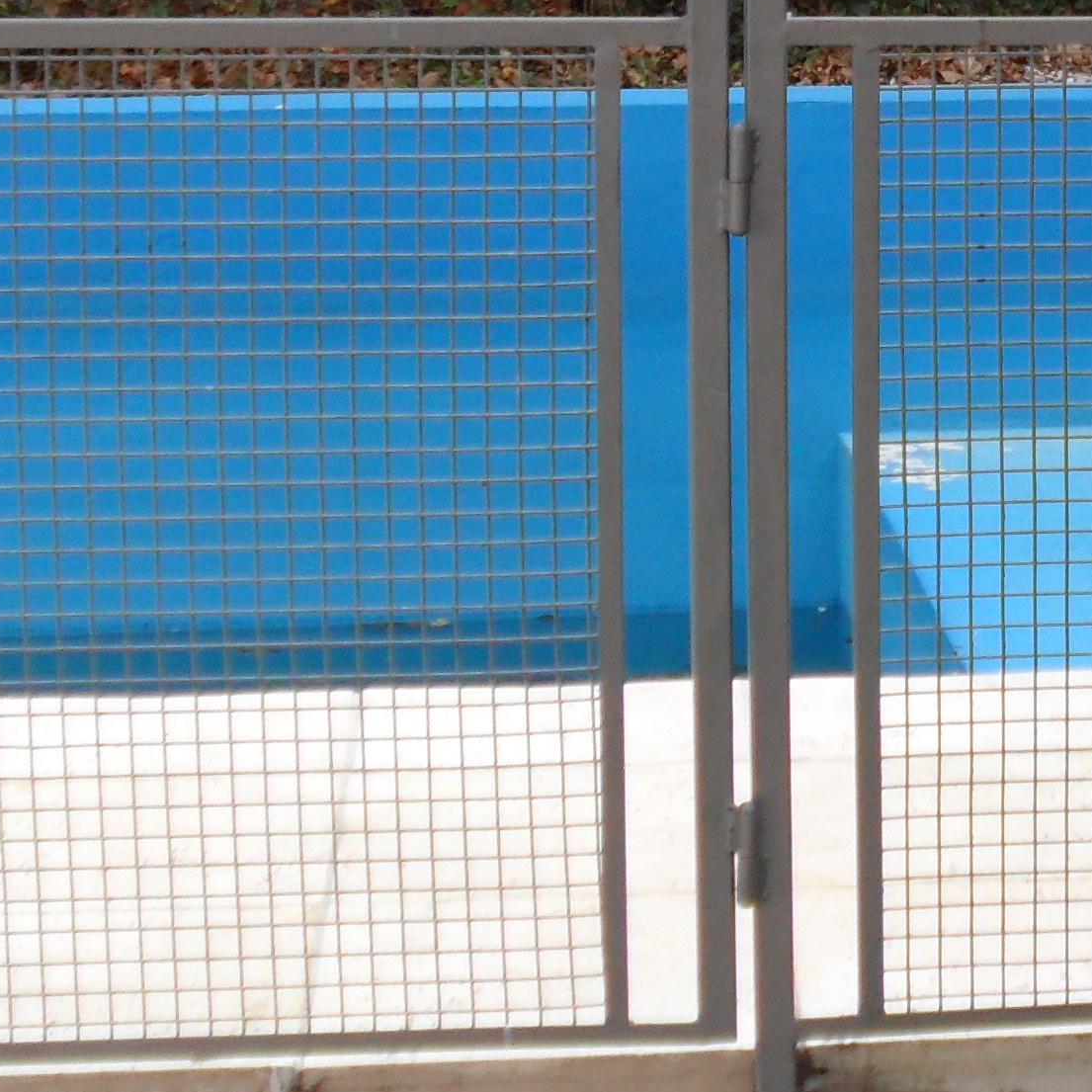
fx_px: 3997
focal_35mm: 112
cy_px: -115
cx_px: 1376
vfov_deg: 15.2
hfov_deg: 14.9
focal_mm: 6.3
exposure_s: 1/250
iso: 80
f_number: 3
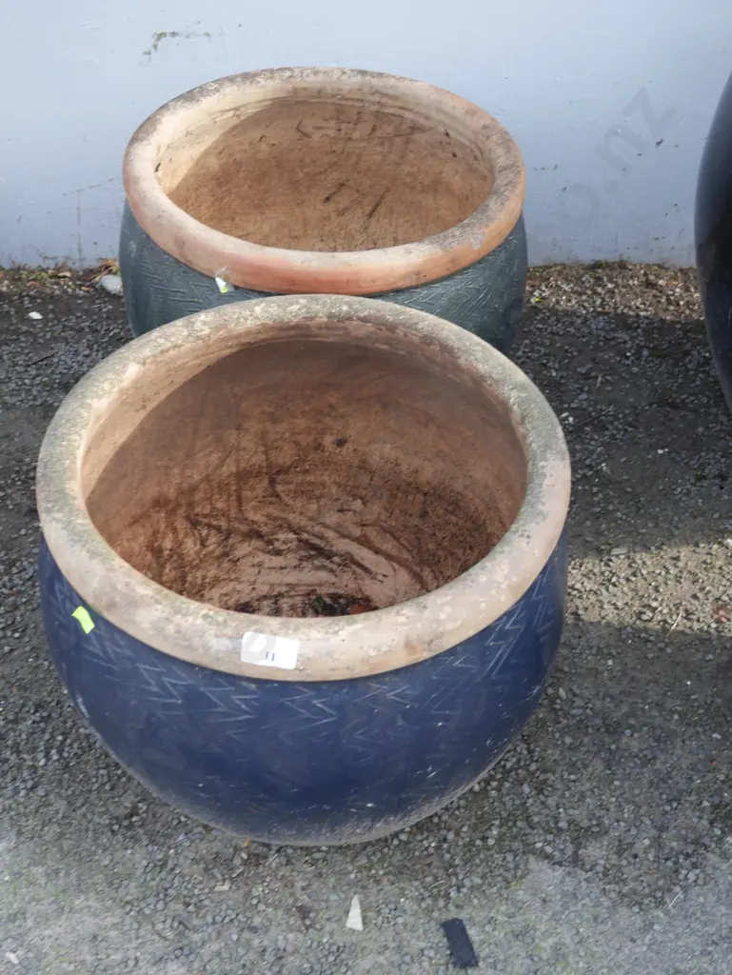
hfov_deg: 36.0
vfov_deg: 46.8
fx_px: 1127
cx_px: 366
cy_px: 488
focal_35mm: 40
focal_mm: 20
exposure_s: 1/100
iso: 200
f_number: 4.5
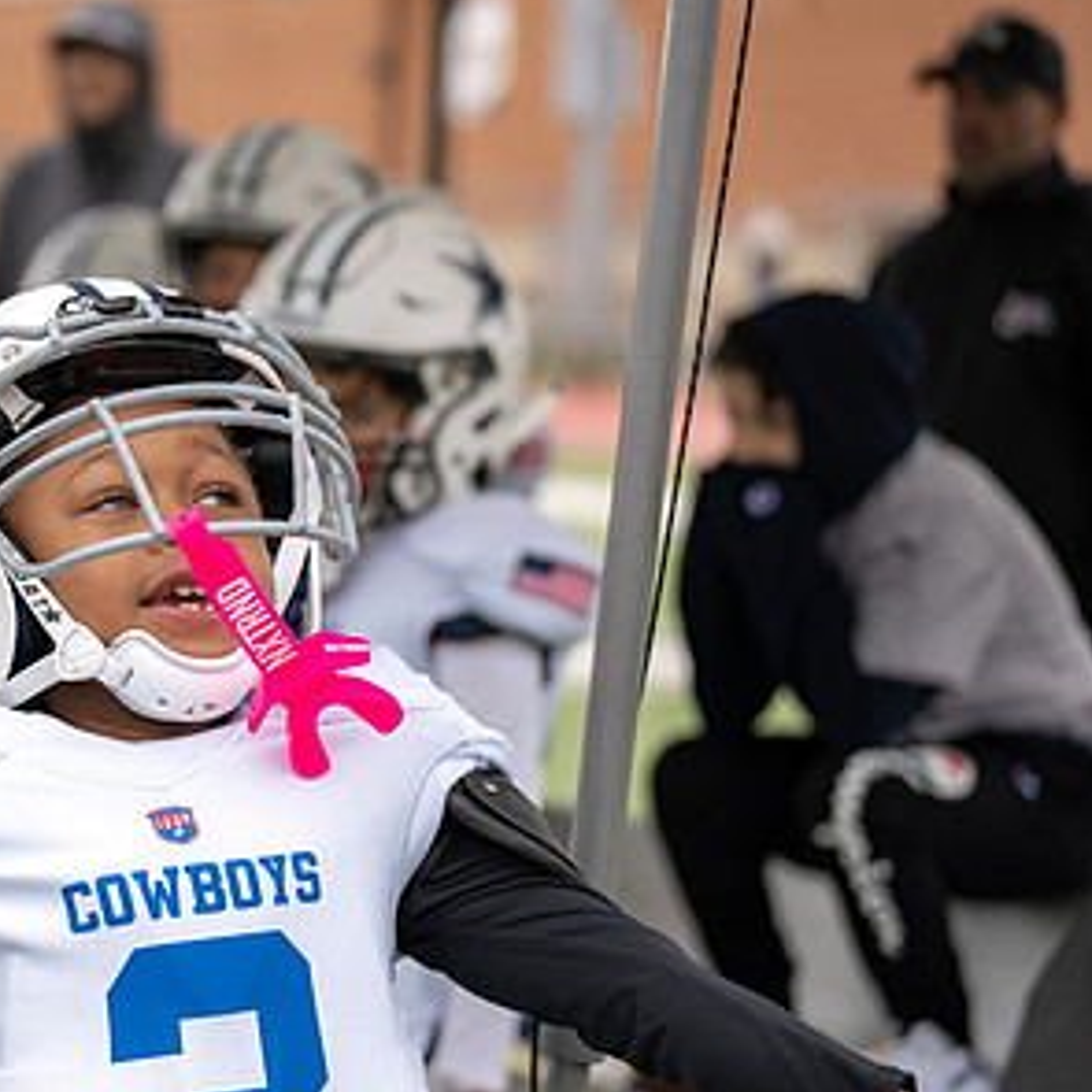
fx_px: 4176
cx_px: 22
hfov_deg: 14.7
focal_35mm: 117
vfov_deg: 14.9
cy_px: 568
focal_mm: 70
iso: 100
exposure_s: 1/320
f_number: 2.8
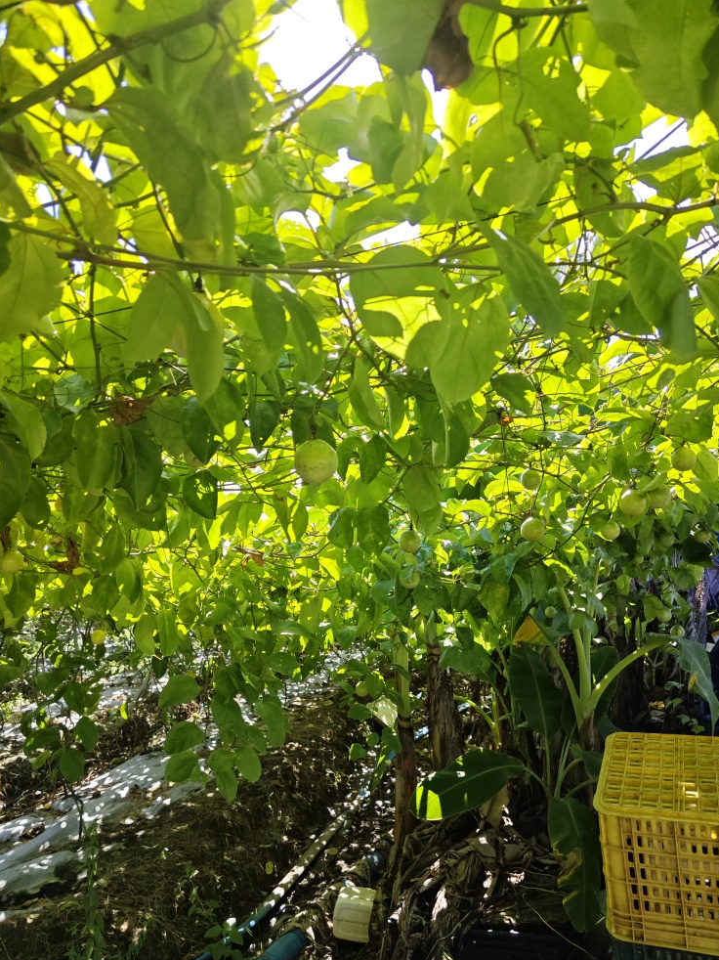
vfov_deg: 69.3
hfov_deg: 54.8
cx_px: 374
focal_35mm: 25
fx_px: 693
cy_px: 521
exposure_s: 1/679
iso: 50
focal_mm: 5.43
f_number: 1.8
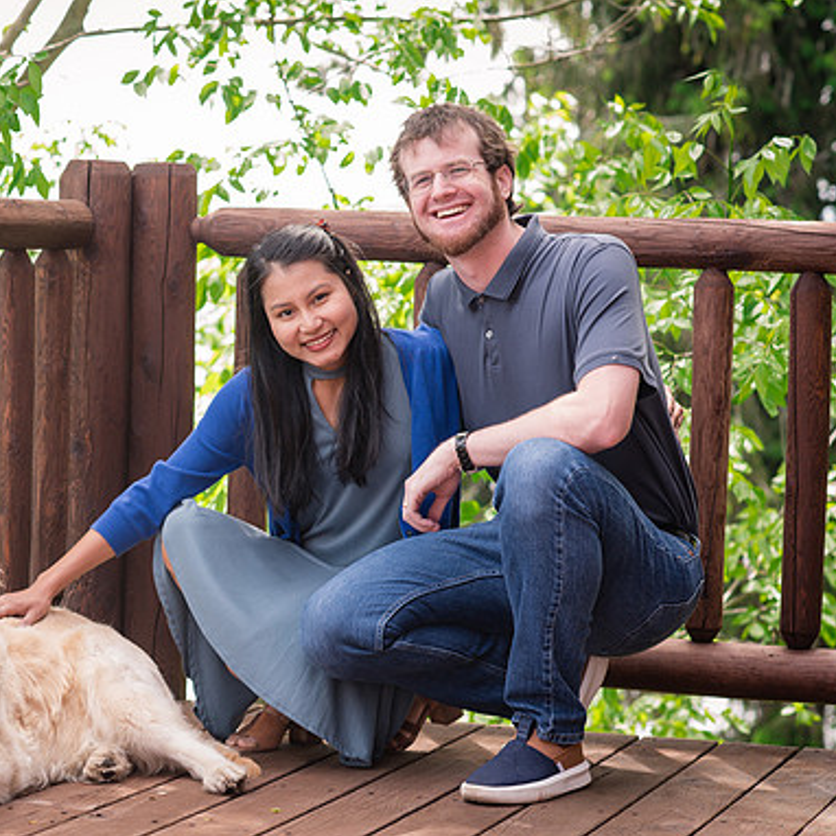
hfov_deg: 15.2
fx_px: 3115
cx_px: 208
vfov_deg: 15.3
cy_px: 422
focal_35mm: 114
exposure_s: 1/200
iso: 400
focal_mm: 85
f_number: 5
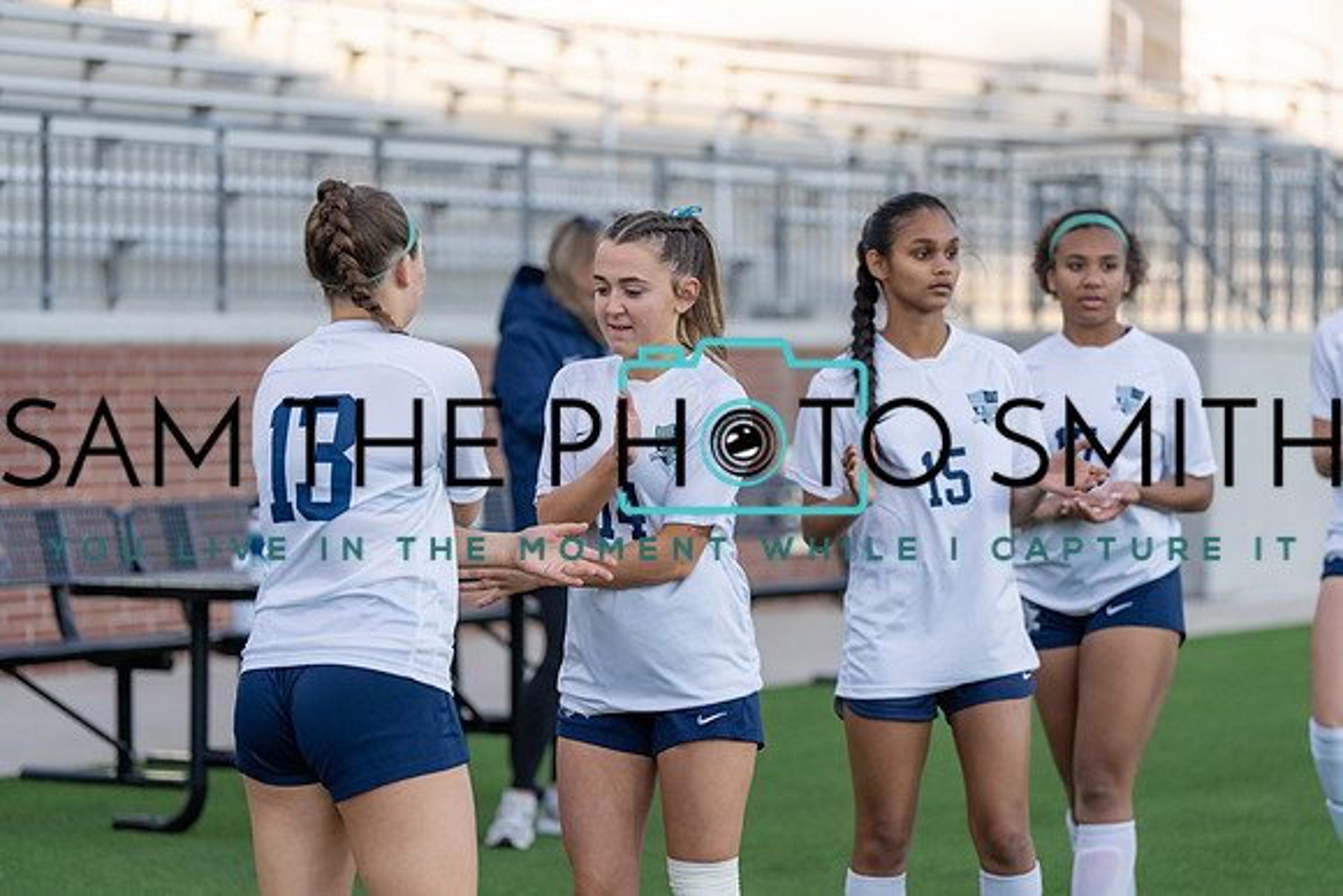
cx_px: 672
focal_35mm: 108
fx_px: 4030
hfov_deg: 18.9
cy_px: 448
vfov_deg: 12.7
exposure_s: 1/6400
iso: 1600
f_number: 2.8
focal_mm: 108
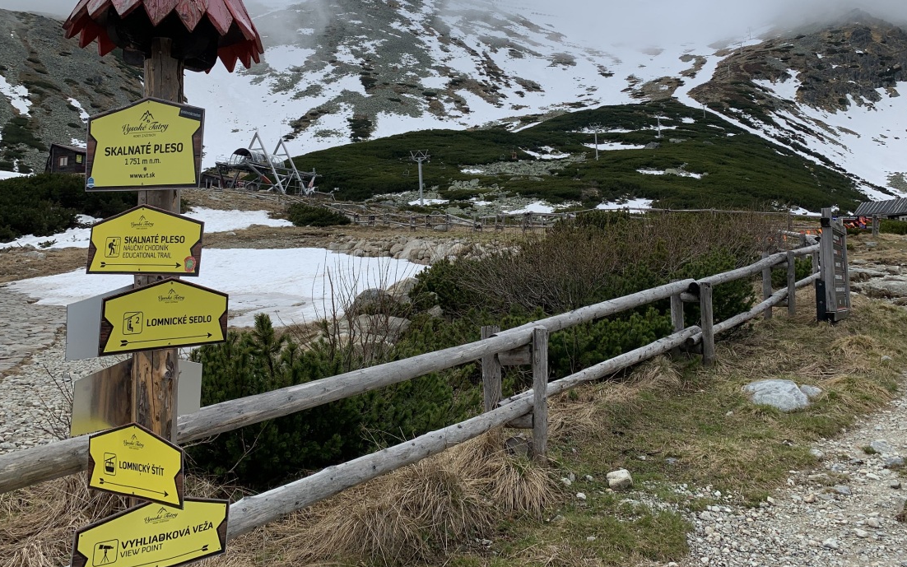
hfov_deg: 62.9
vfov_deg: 41.4
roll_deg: -1.0
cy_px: 199
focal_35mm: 30
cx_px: 464
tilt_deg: +5.5
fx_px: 742
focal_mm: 4.25
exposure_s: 1/3521
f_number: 1.8
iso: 25
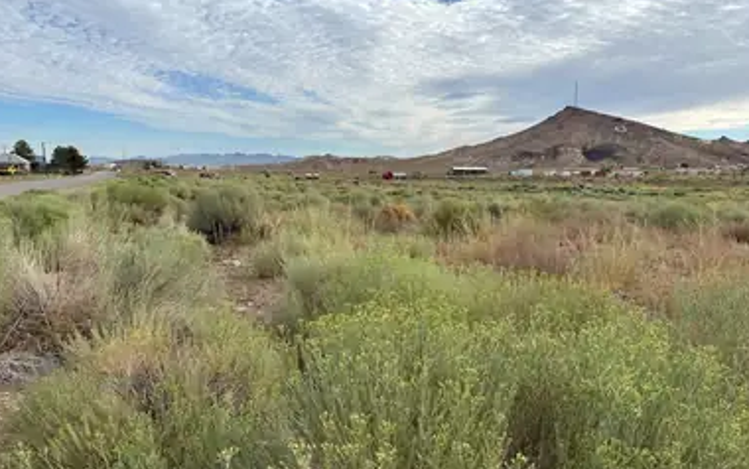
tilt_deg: -9.3
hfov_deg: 64.6
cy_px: 254
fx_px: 592
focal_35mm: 29
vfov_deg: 43.2
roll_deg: -0.6
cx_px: 382
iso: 50
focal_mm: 5.96
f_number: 1.6
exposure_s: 1/2342
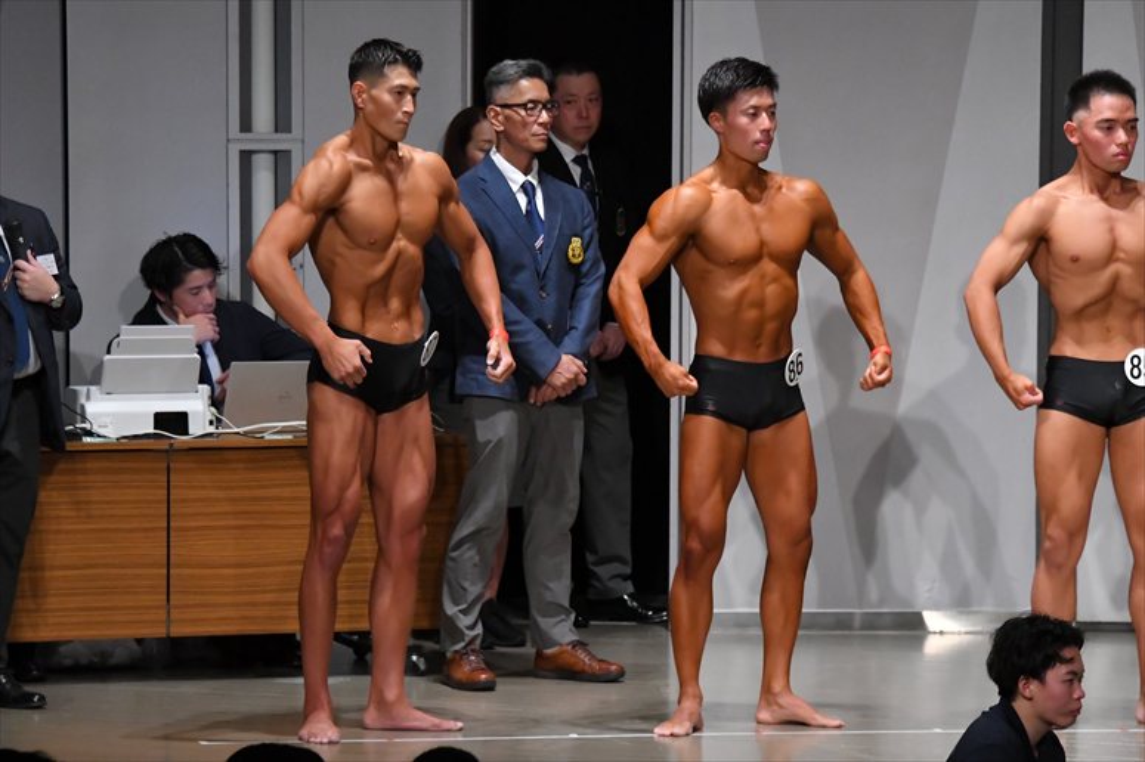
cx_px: 572
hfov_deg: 9.5
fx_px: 6899
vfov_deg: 6.3
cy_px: 381
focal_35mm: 217
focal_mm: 145
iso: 6400
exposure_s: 1/400
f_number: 5.6
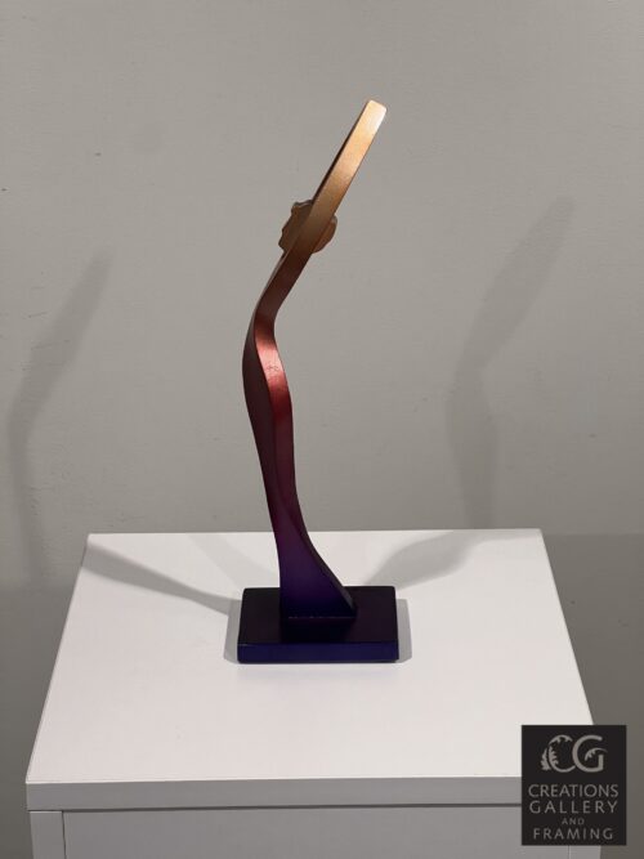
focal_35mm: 77
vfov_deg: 25.3
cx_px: 322
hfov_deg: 19.1
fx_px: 1911
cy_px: 430
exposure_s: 1/120
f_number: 2.8
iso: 125
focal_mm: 9
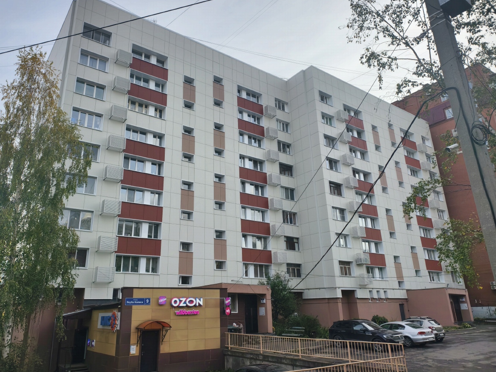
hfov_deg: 67.1
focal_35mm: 26
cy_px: 175
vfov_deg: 53.0
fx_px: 373
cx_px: 223
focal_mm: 6.54
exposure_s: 1/3497
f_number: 1.57
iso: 126
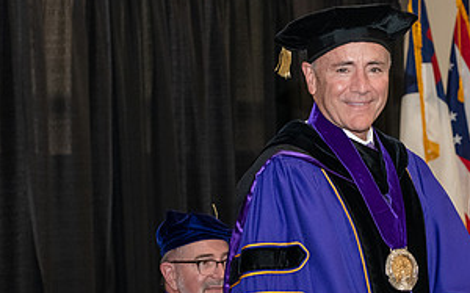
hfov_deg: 14.9
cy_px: 172
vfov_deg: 9.5
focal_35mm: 138
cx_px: 451
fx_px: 1766
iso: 2500
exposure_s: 1/200
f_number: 5.6
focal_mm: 70
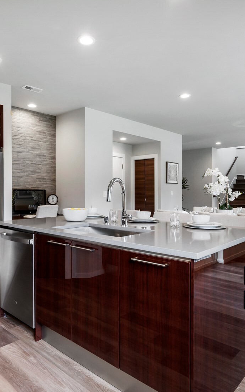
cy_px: 198
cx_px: 114
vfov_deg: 72.5
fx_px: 267
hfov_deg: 49.2
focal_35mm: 25
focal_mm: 16
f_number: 9
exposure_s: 1/15
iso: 640
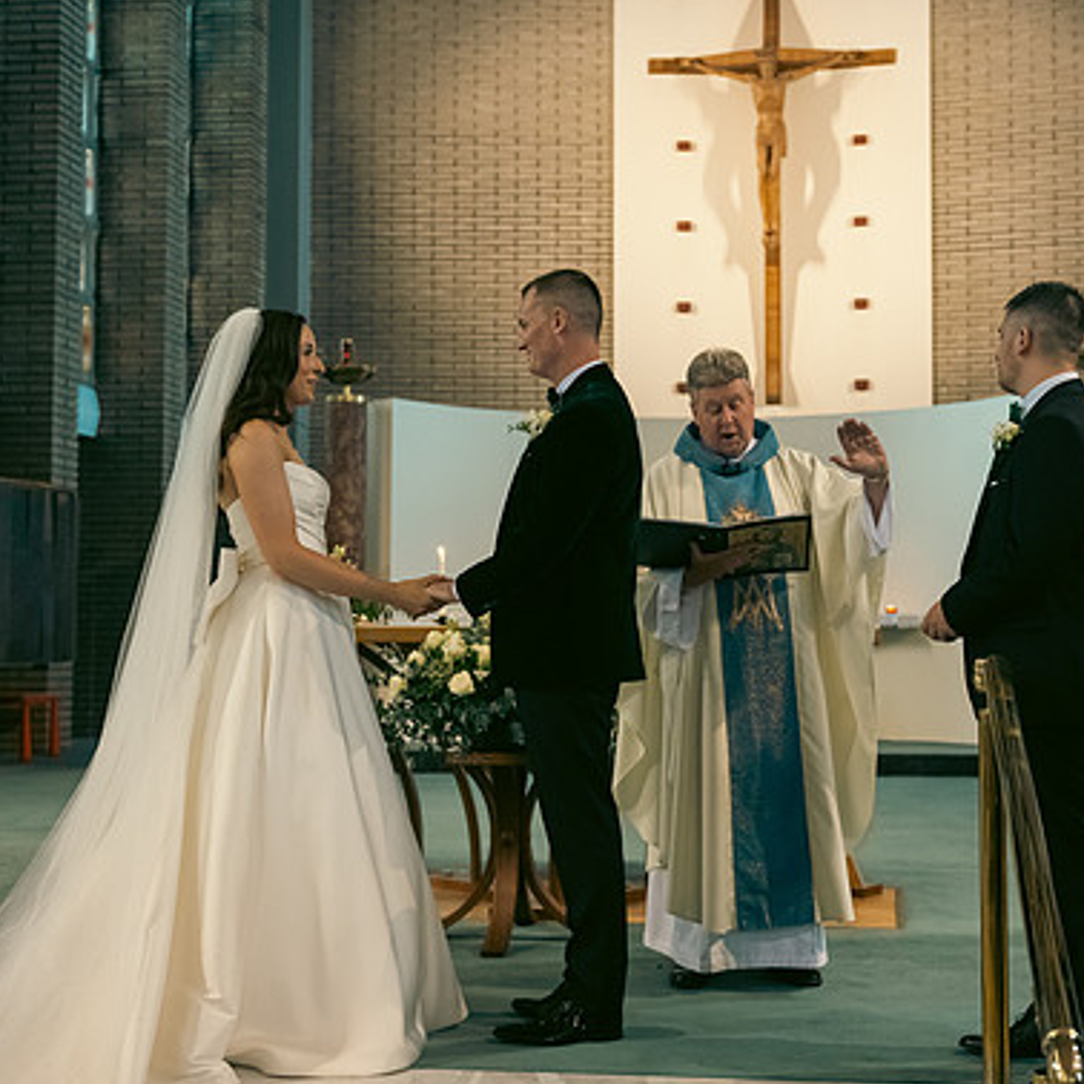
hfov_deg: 35.9
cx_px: 662
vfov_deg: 36.1
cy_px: 543
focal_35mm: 47
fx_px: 1665
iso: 1000
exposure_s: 1/160
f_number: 3.5
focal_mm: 36
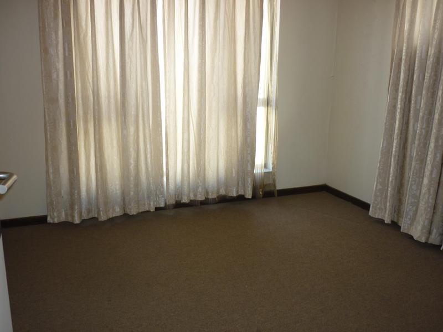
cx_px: 222
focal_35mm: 33
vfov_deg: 42.9
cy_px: 166
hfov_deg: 55.4
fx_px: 422
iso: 100
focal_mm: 5.5
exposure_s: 1/40
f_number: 2.8
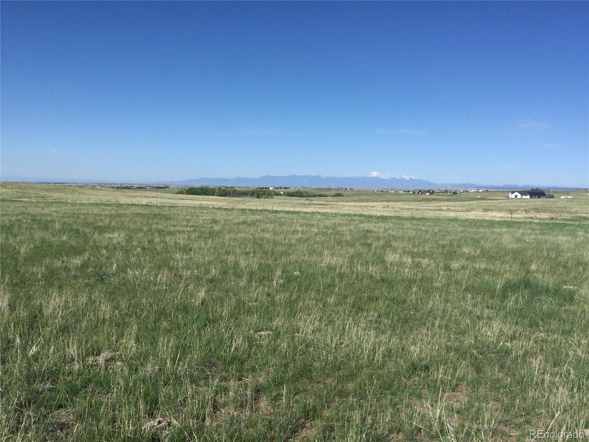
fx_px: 527
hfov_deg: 58.4
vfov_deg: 45.4
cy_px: 221
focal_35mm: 31
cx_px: 294
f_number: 2.4
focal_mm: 3.3
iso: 25
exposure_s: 1/1773
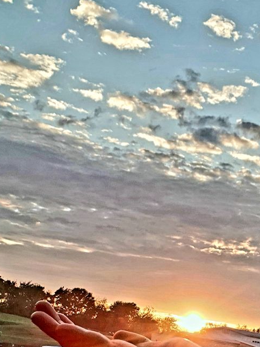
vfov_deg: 29.8
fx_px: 641
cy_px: 260
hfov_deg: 22.2
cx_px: 253
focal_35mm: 64
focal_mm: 2.92
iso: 100
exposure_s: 1/481
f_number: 1.7
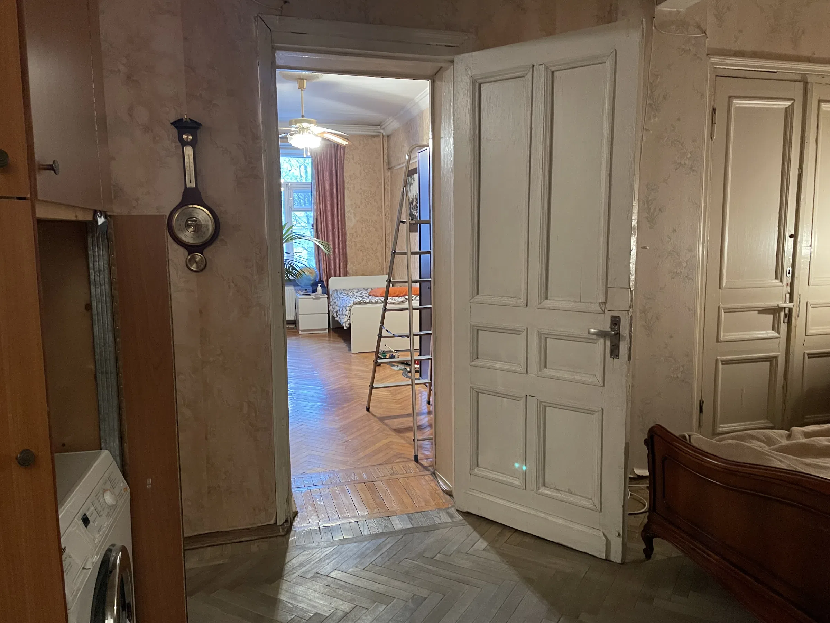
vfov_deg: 53.1
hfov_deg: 67.3
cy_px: 312
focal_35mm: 26
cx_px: 415
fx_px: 623
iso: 400
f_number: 1.6
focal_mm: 4.2
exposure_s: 1/33
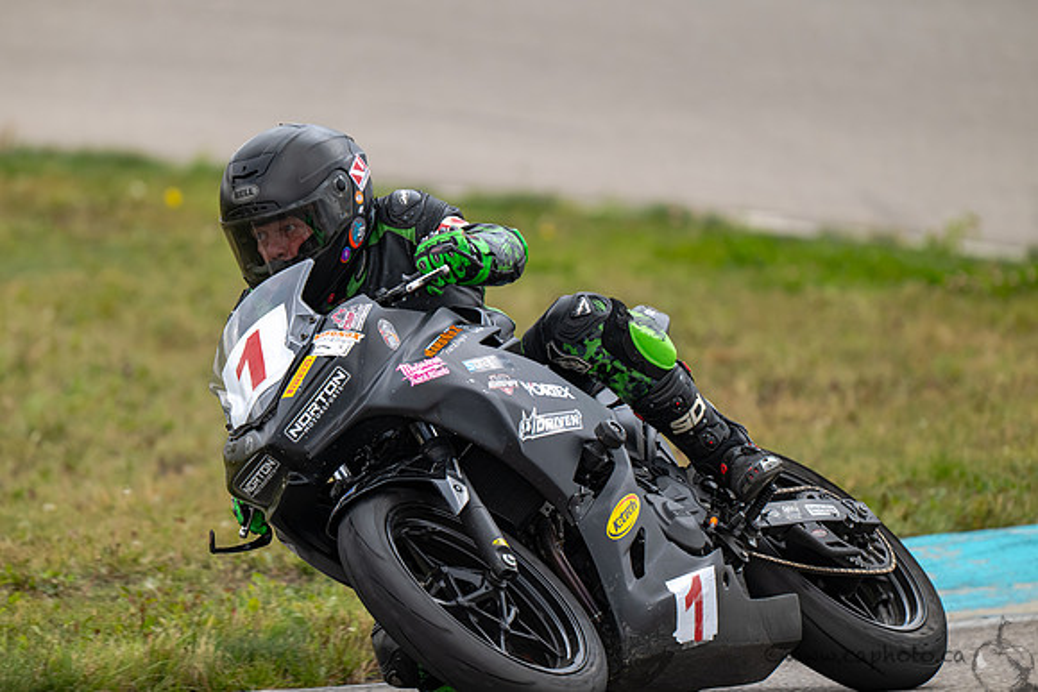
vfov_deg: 2.3
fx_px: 17303
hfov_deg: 3.4
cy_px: 346
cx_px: 519
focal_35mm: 600
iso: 640
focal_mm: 600
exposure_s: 1/1250
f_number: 6.3
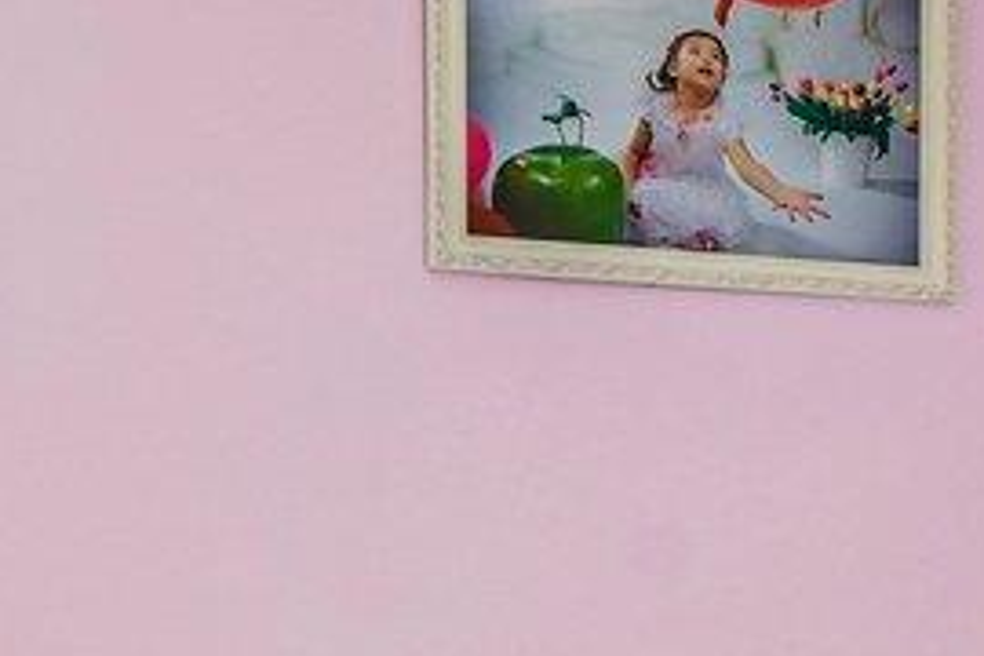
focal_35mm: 129
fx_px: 3526
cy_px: 614
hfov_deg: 14.5
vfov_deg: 10.6
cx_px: 1589
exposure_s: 1/4
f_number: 9
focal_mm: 17
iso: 250
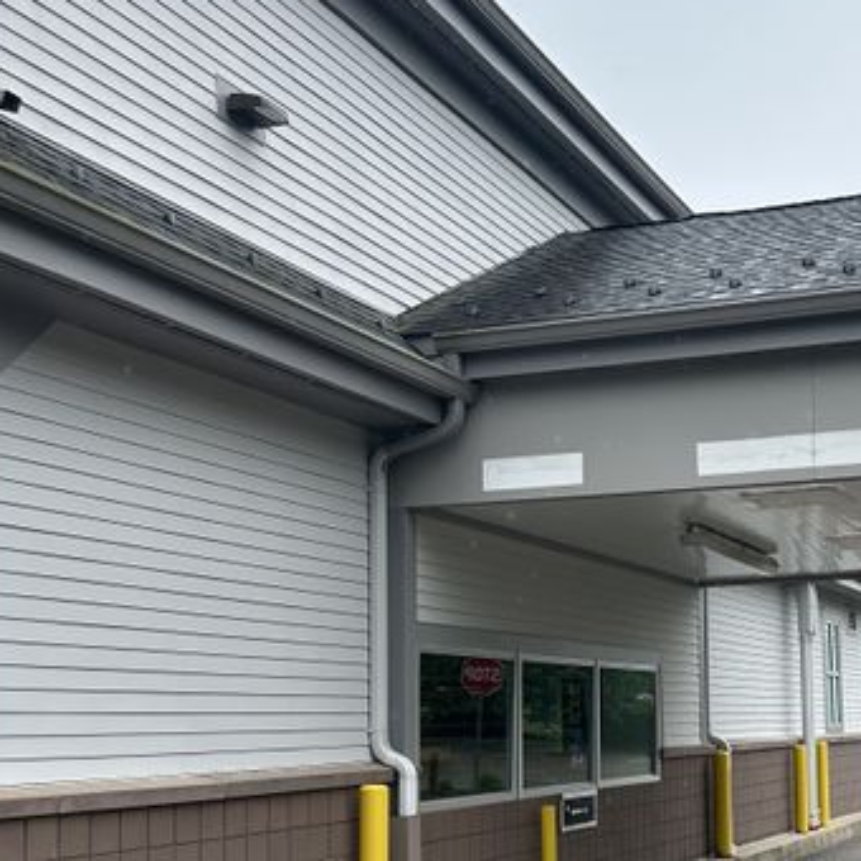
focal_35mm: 54
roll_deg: +1.9
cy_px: 618
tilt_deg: +3.5
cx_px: 694
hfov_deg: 30.8
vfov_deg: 31.2
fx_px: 1520
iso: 50
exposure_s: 1/917
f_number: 1.5
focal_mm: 5.7
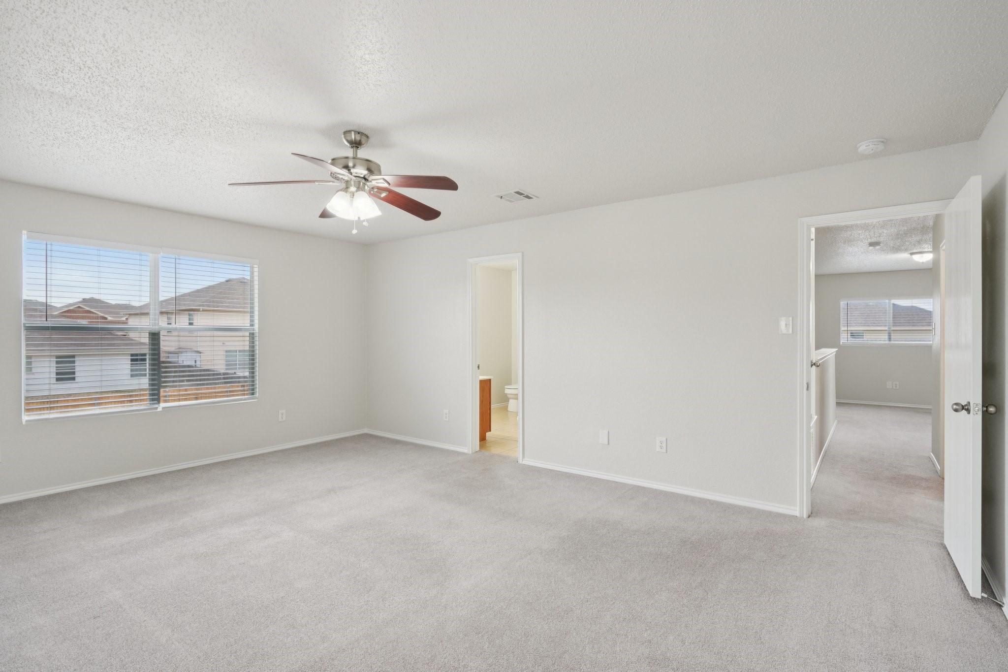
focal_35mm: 17
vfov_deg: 70.4
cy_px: 336
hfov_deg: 93.3
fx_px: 476
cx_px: 504
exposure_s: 1/20
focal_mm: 17
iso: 400
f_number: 8
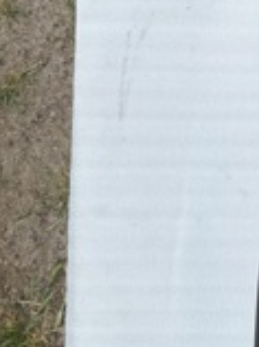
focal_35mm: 73
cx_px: 353
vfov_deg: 26.1
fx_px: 730
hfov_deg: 18.5
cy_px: 59
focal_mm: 6.76
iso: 80
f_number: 1.78
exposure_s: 1/1091
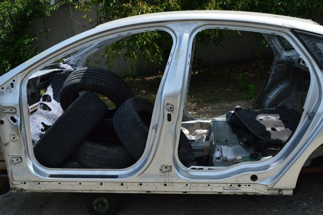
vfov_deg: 29.8
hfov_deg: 43.7
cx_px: 162
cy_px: 108
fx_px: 403
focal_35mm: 45
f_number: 11
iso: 400
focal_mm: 30
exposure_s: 1/500
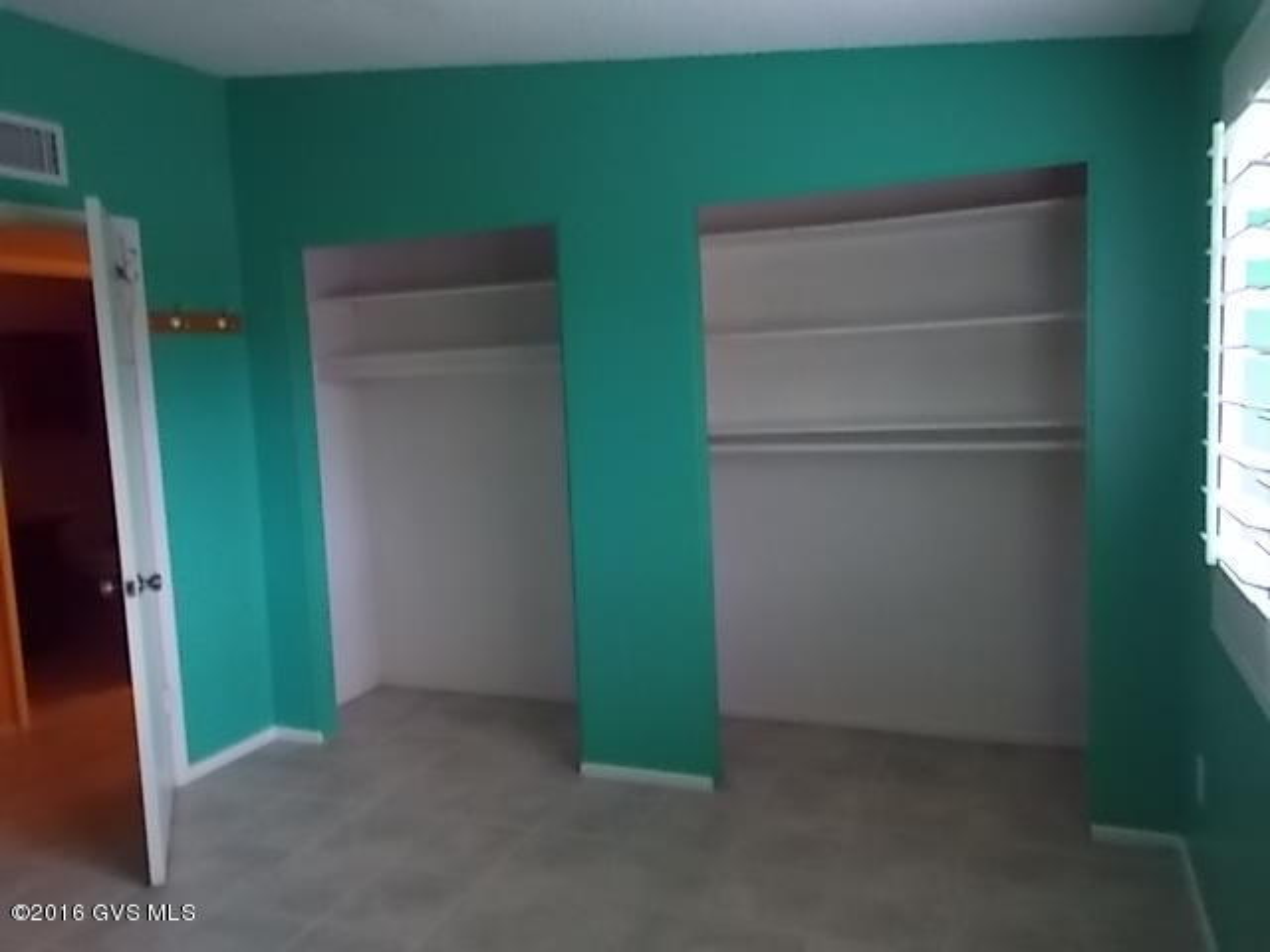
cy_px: 476
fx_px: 954
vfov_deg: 53.1
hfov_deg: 67.3
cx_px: 635
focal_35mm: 26
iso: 400
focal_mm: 4.6
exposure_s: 1/6
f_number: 3.2
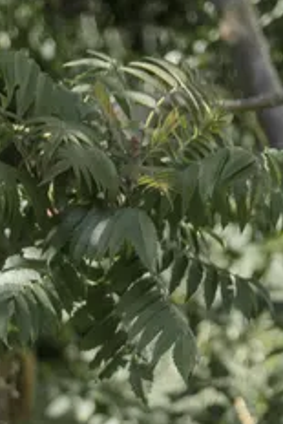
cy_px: 702
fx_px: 3191
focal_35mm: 271
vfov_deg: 7.4
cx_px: 0
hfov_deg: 5.1
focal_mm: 70
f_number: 2.8
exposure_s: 1/800
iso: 100
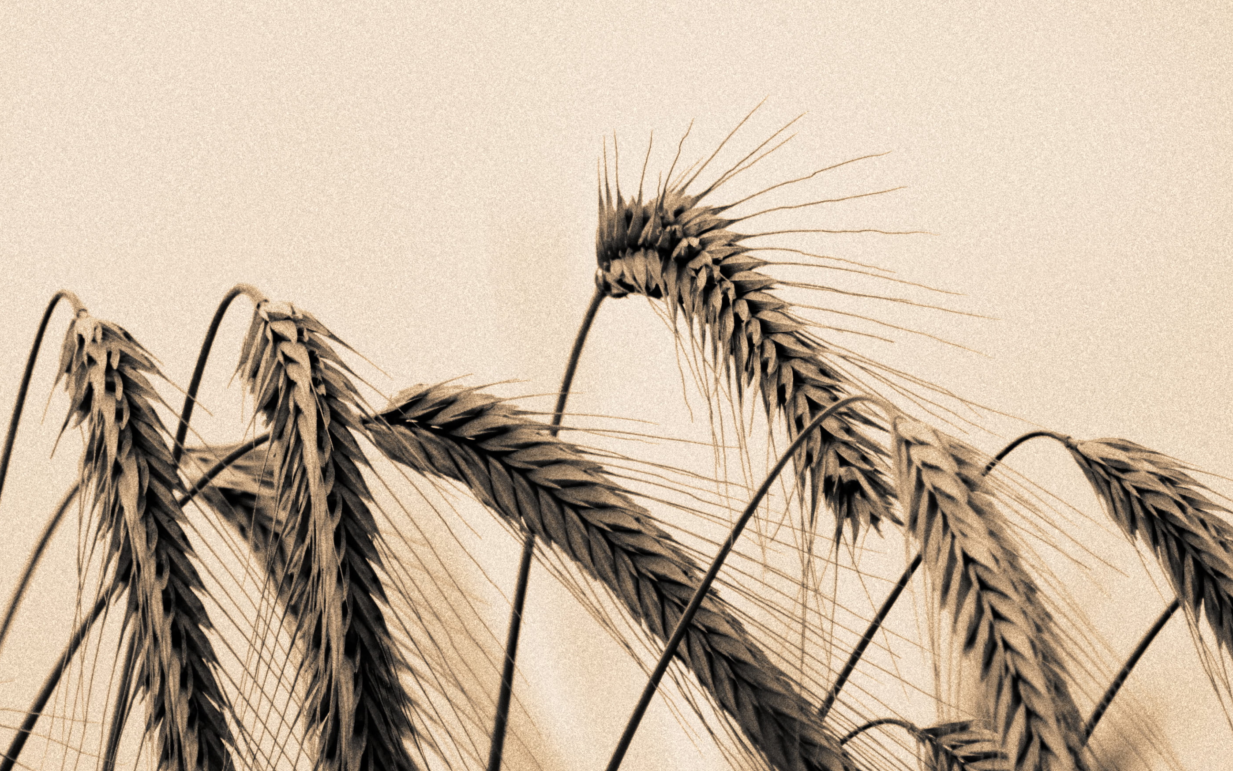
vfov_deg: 1.3
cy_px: 624
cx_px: 532
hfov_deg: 2.1
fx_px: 33537
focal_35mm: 998
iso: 160
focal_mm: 220
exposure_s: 1/1250
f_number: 5.3
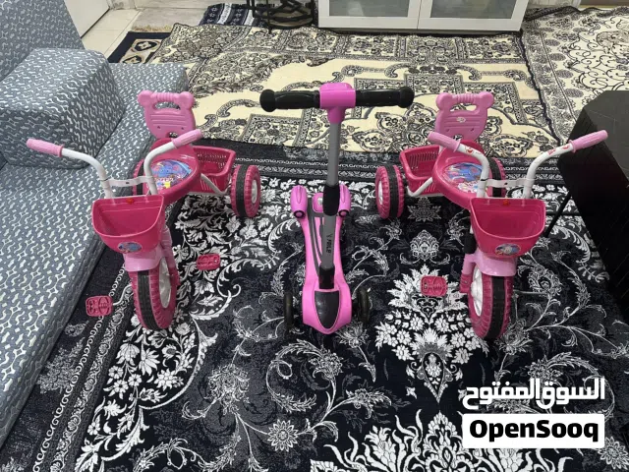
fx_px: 436
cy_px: 236
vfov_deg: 56.8
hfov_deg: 71.6
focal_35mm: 24
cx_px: 314
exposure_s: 1/50
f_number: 1.78
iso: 250
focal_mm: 6.86
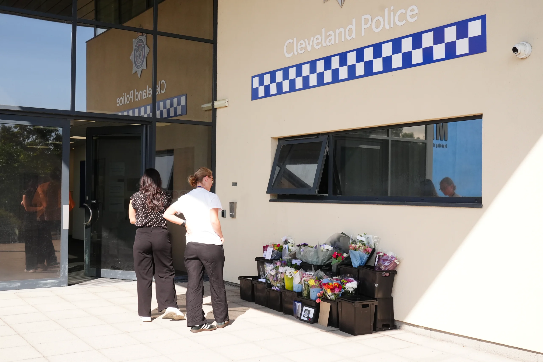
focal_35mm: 41
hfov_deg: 47.4
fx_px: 618
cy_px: 181
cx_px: 272
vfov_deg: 32.6
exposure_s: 1/2500
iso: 2000
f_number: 7.1
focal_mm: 41
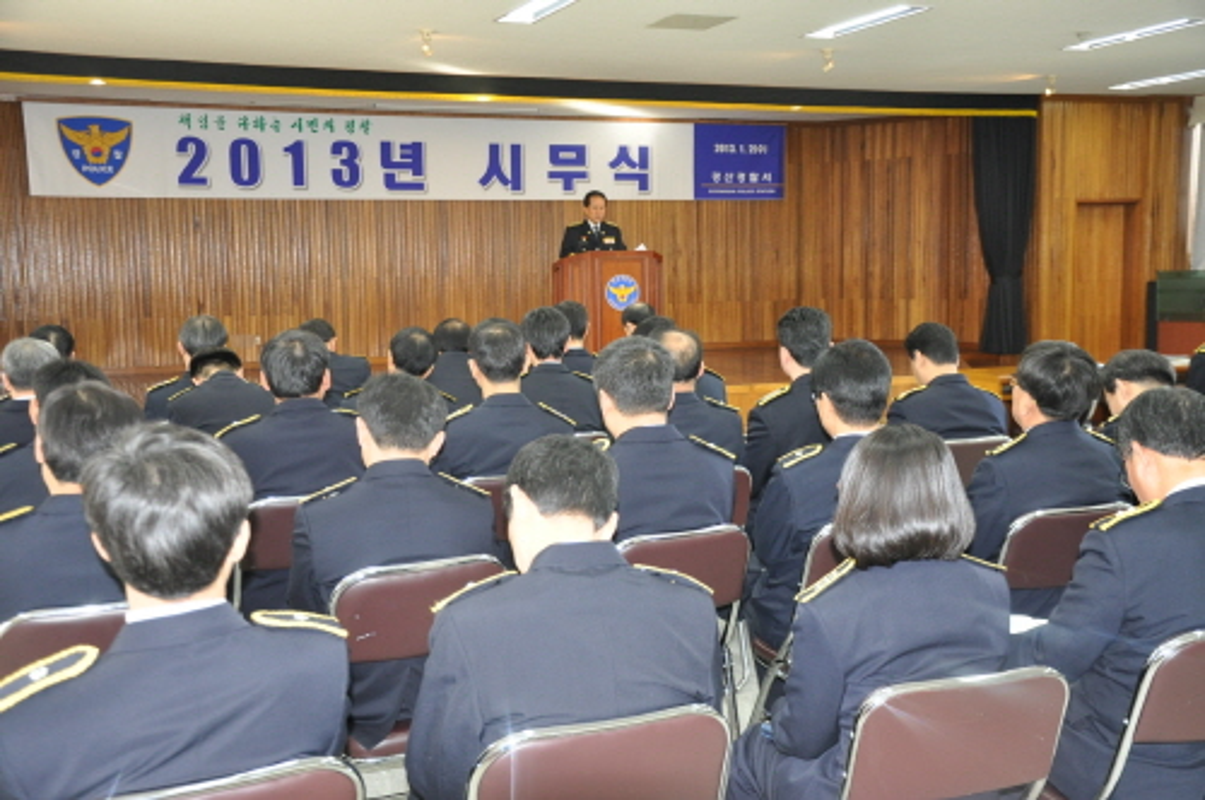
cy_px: 400
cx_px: 602
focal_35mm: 42
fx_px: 1404
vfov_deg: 31.8
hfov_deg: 46.5
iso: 800
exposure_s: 1/60
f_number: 4
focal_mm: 28
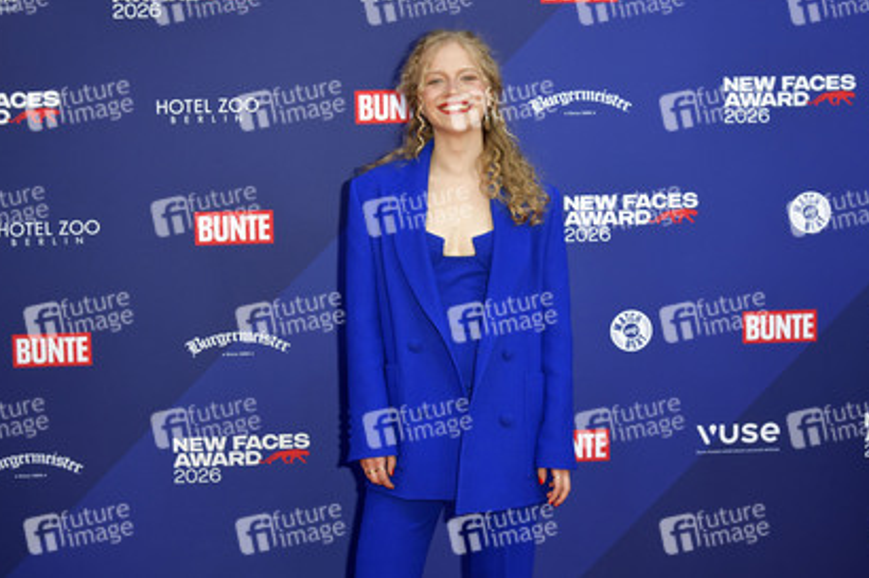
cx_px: 446
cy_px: 265
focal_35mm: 44
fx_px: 1062
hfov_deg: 44.5
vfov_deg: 30.5
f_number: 6.3
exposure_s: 1/200
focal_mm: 40
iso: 640
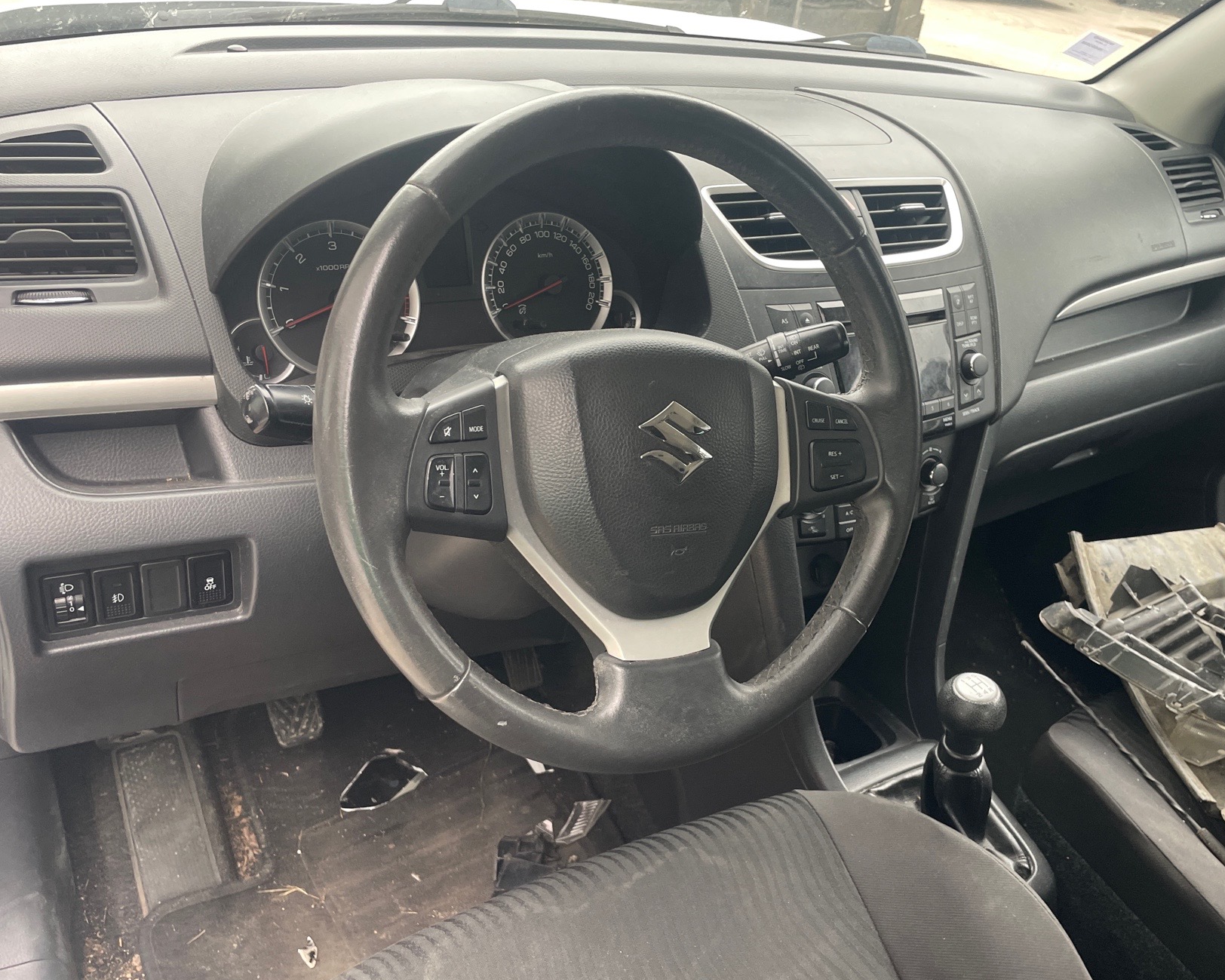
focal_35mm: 30
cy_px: 524
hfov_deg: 58.6
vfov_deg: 48.5
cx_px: 688
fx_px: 1088
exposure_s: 1/77
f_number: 1.6
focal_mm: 4.2
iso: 125
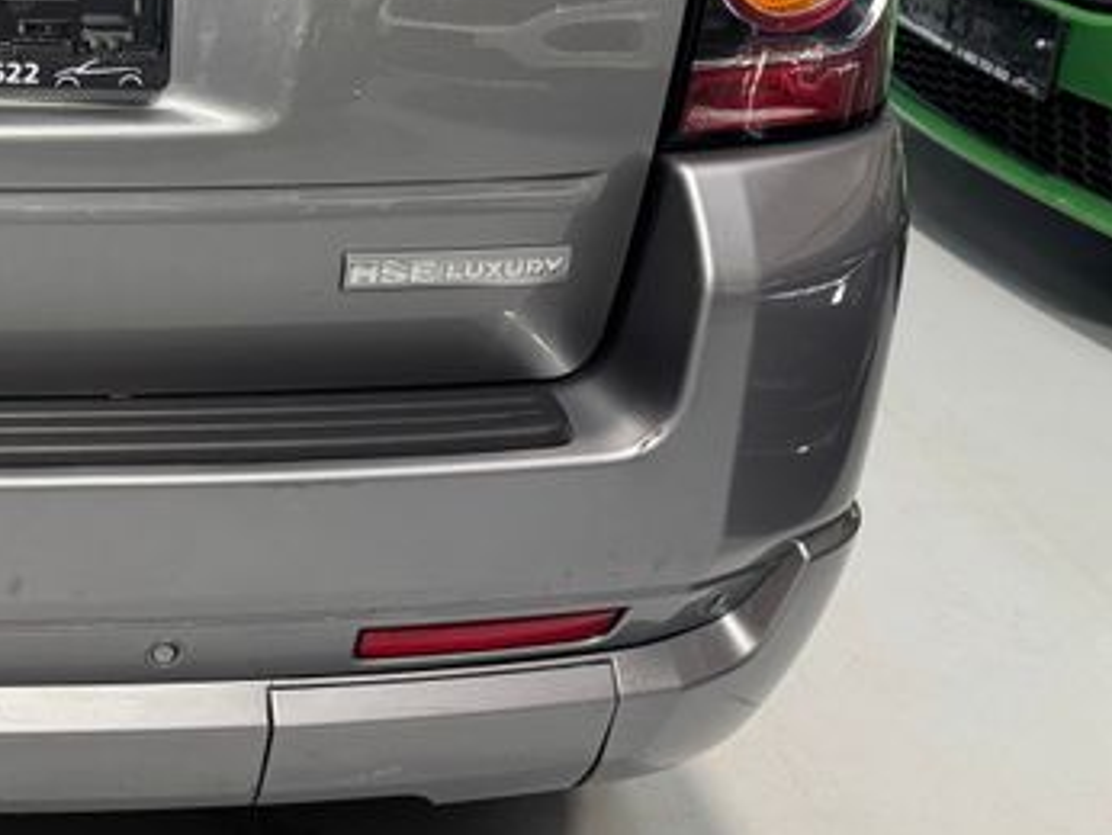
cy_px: 0
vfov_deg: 20.1
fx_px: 2282
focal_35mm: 71
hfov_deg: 24.5
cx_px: -267
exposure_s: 1/50
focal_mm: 6.76
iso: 200
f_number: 1.78
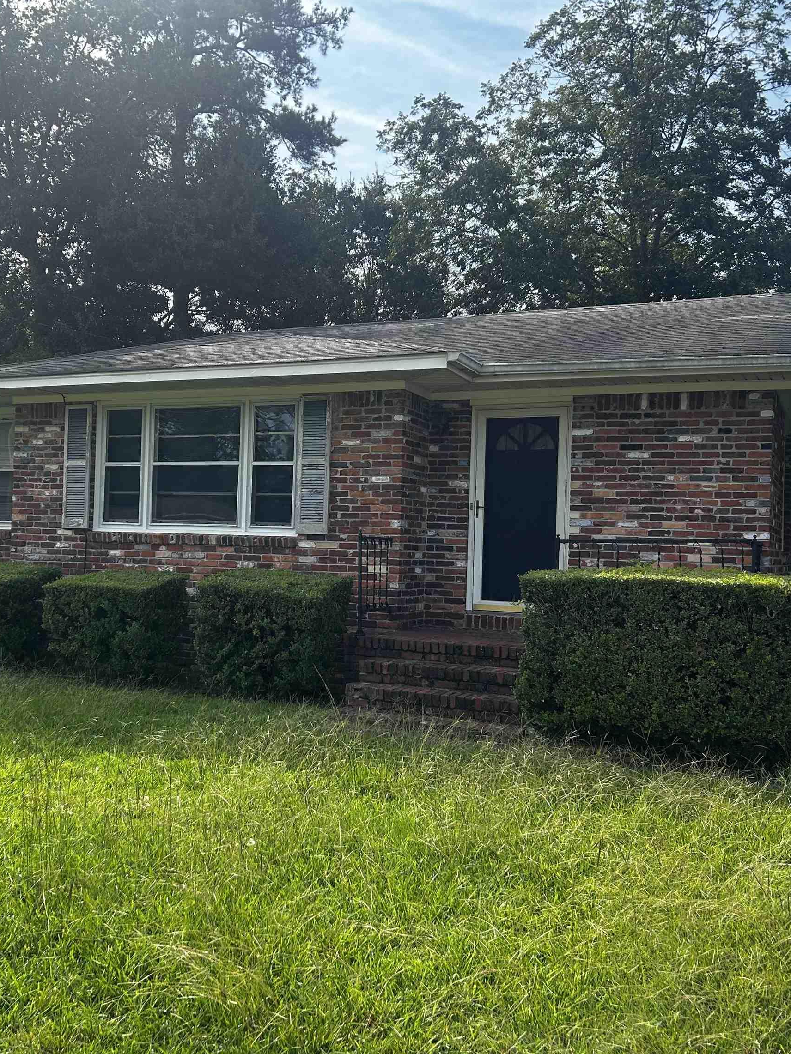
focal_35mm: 35
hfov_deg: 40.5
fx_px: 1066
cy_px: 523
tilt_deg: +1.2
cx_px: 312
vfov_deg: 52.6
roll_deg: -1.4
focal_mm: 5.7
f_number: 1.5
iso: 50
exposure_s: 1/1779
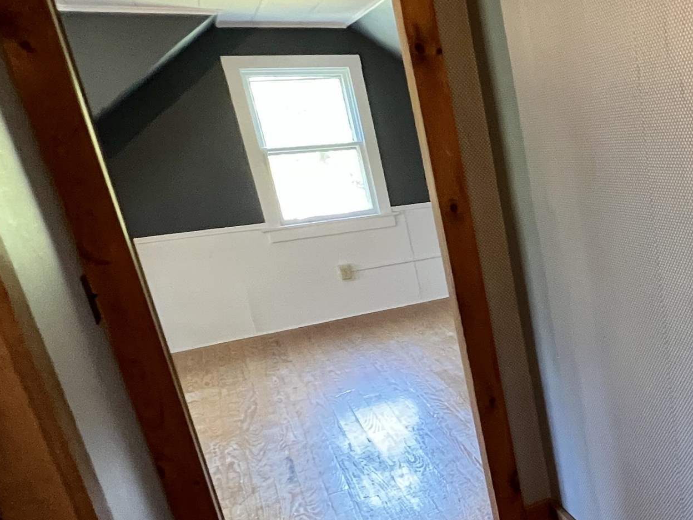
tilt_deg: -17.8
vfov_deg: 43.8
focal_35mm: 32
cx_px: 734
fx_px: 641
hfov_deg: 45.2
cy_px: 328
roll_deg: +4.2
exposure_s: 1/60
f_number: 1.8
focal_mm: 1.57
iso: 500
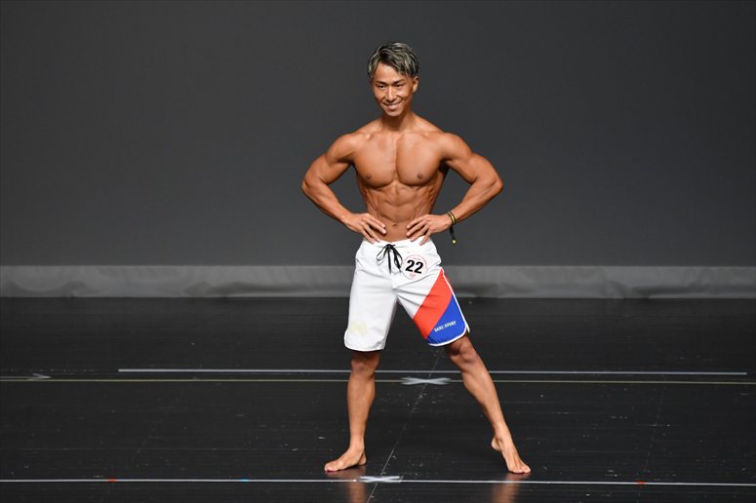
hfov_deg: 5.5
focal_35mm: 375
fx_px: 7871
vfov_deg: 3.7
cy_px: 252
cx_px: 378
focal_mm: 250
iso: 2000
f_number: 5.6
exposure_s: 1/400
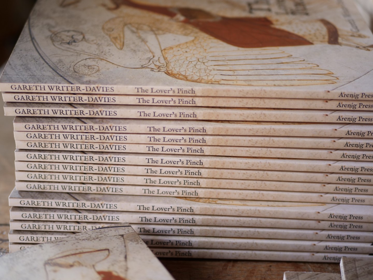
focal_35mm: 50
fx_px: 539
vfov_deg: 29.1
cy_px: 140
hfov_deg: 38.2
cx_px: 186
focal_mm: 25
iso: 320
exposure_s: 1/100
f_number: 1.7
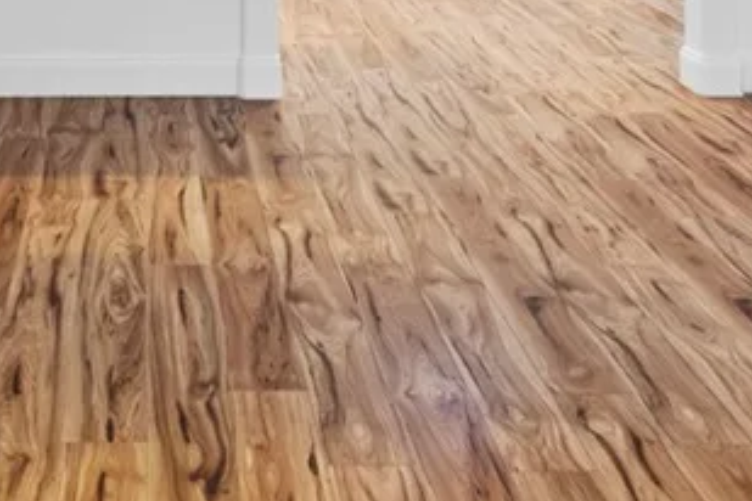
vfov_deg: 18.8
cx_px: 148
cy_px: -264
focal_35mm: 63
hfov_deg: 31.1
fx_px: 1316
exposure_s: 1.3
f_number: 8
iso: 400
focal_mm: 19
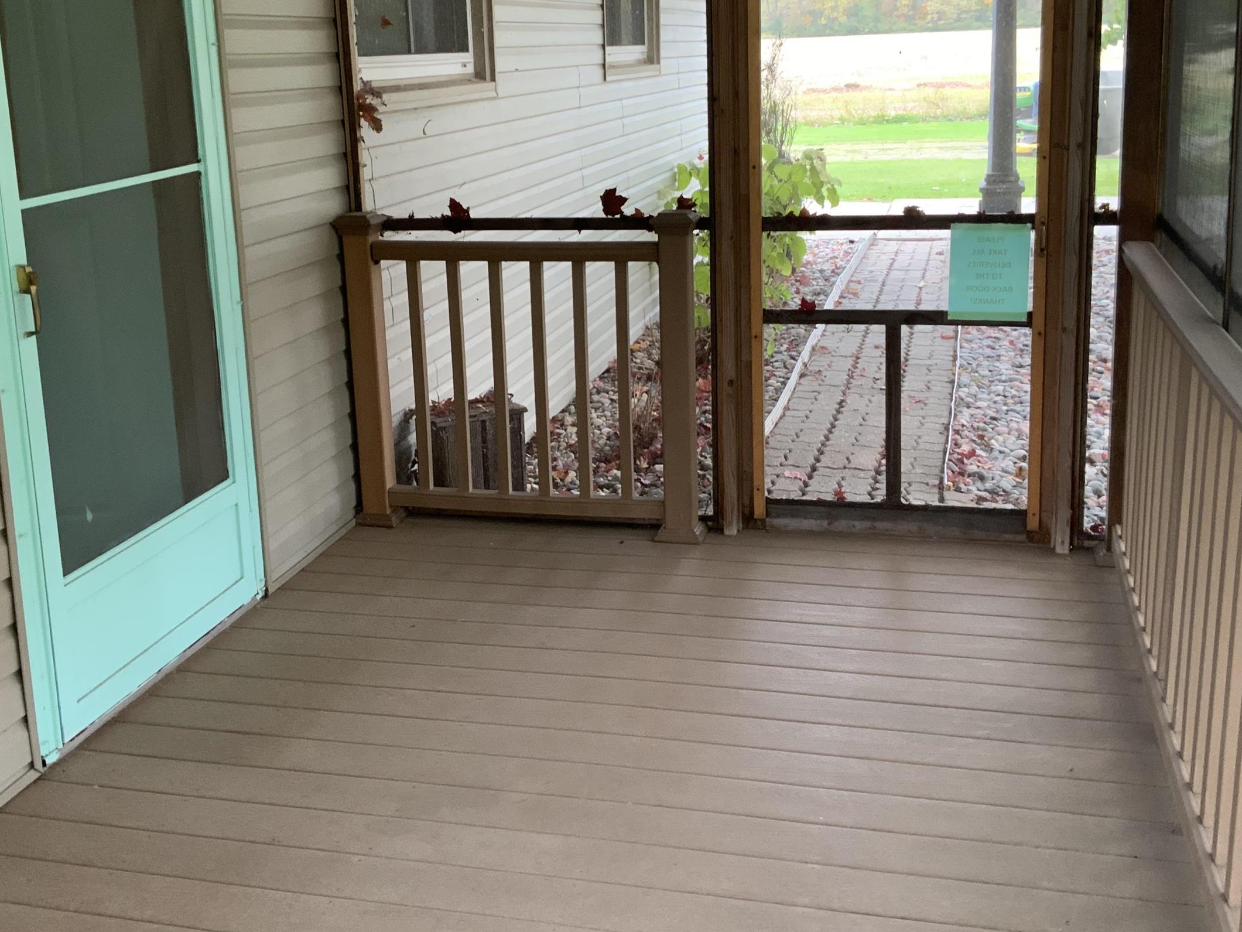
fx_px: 1507
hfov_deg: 44.7
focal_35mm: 42
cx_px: 569
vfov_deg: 34.2
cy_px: 353
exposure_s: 1/60
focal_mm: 3
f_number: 1.8
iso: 100
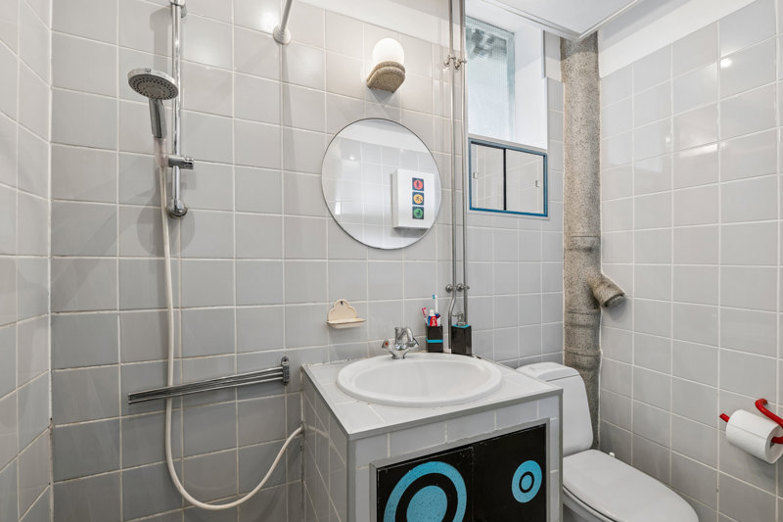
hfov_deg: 96.7
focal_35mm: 16
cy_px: 261
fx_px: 348
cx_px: 392
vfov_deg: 73.7
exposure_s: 1/1.67
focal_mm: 16
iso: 160
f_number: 7.1
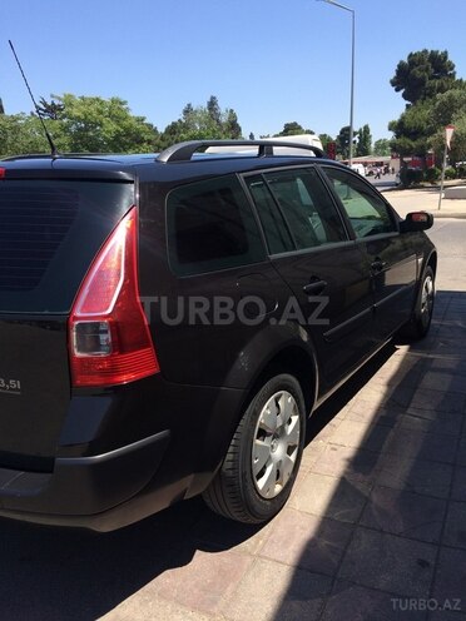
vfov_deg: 61.7
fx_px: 521
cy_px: 310
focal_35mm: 29
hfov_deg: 48.2
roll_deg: +5.1
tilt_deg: -15.4
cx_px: 233
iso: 32
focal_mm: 4.15
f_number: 2.2
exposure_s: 1/1282
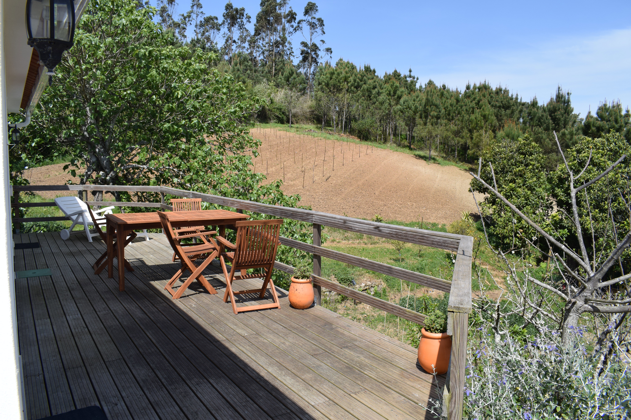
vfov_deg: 47.9
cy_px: 210
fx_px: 473
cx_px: 316
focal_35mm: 27
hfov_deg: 67.4
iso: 200
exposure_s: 1/400
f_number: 10
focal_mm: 18
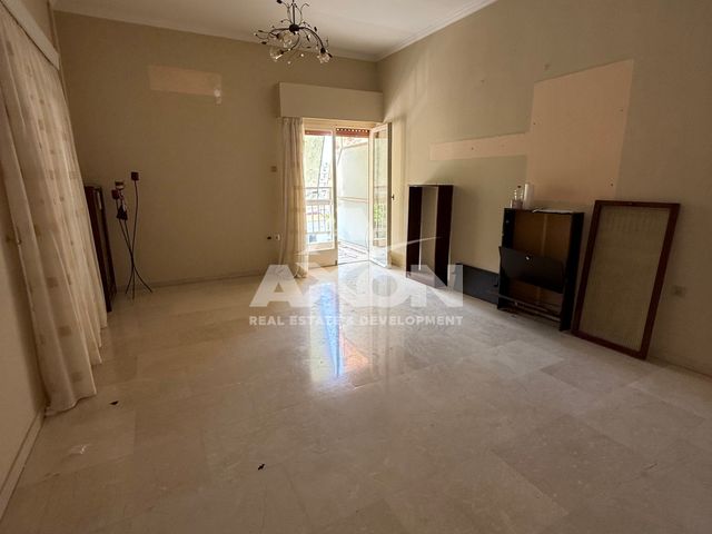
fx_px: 288
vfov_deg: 85.7
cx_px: 356
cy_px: 267
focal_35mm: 14
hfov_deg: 102.1
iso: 125
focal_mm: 2.22
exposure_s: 1/99
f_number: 2.2
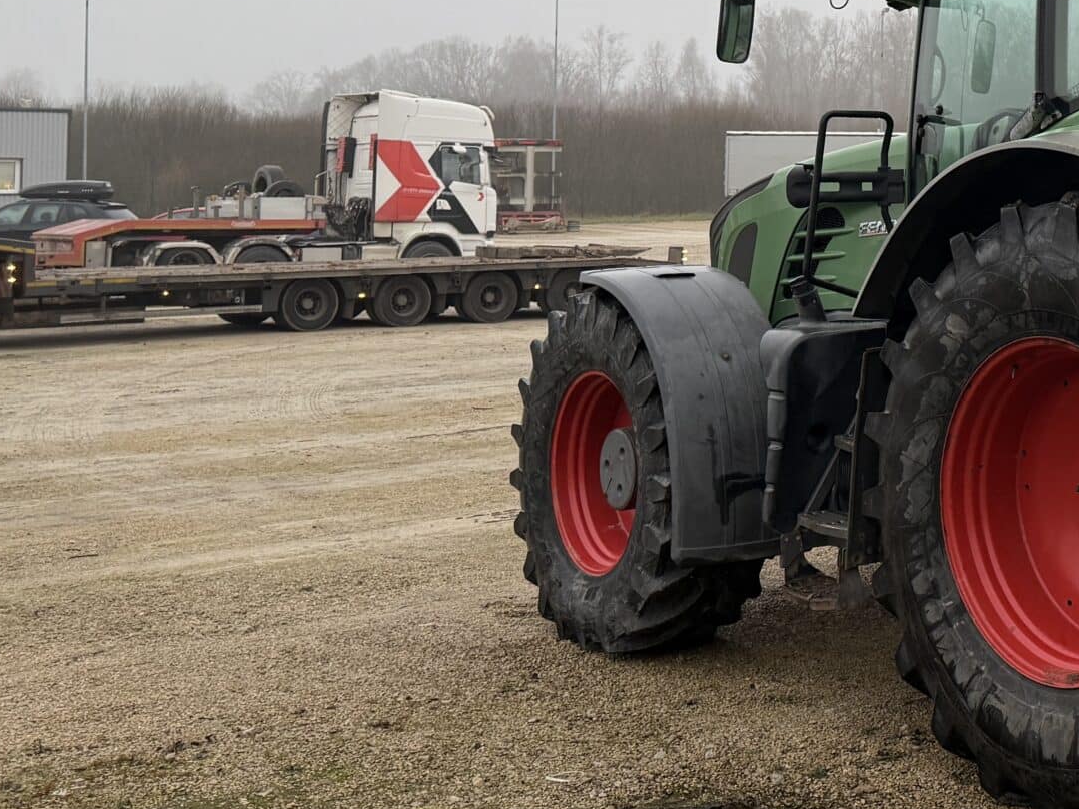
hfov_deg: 31.1
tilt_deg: +1.7
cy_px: 97
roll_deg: -0.3
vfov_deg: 25.0
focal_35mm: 57
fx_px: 1776
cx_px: 1096
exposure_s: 1/121
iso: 125
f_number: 1.78
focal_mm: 6.76
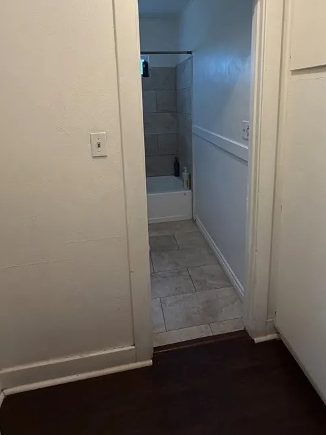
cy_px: 151
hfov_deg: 61.0
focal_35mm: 22
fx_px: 276
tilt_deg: -11.0
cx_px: 179
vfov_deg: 74.4
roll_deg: +0.7
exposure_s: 1/120
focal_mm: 2.22
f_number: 2.2
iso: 250
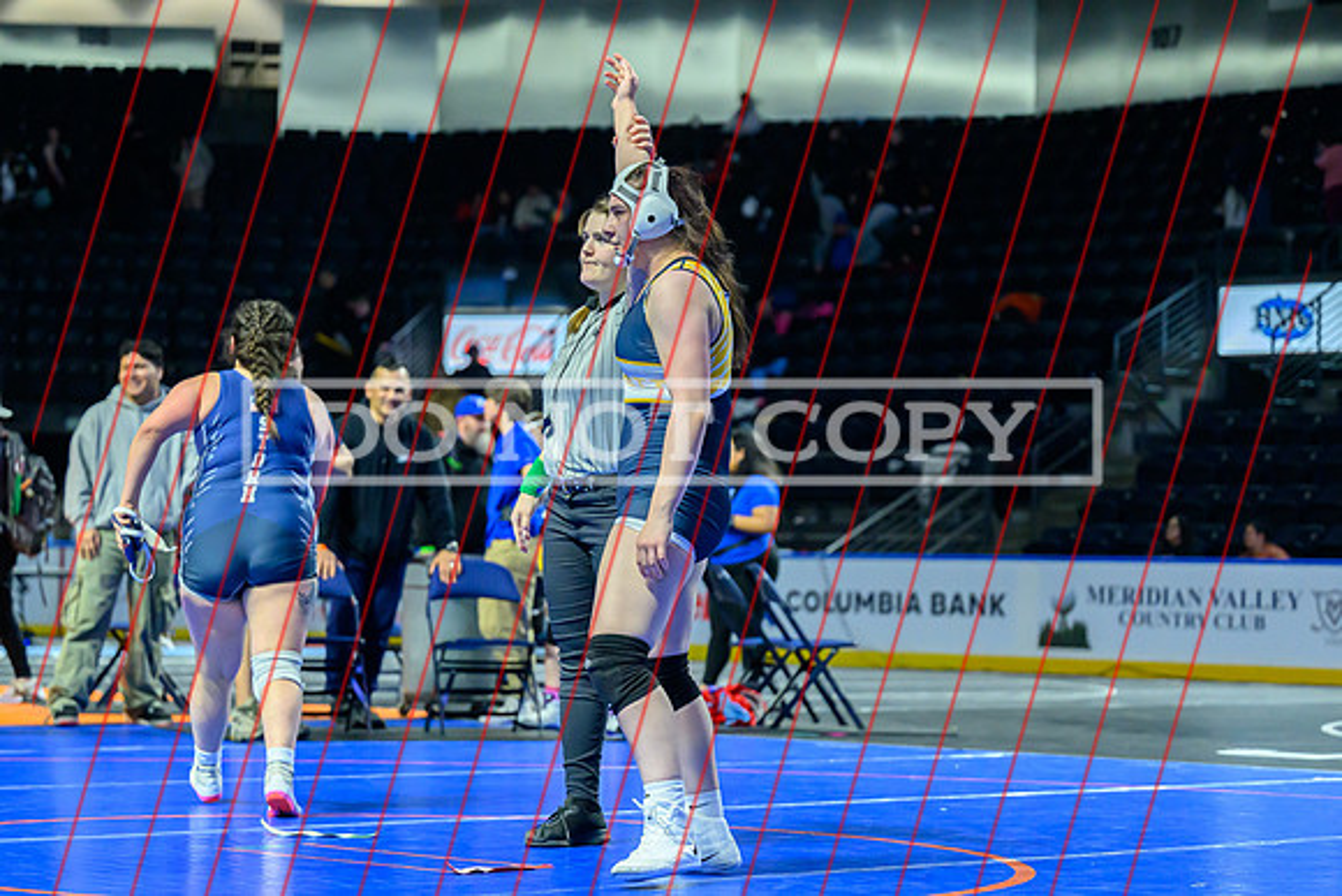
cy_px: 478
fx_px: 3540
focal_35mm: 95
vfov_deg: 14.4
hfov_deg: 21.5
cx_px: 609
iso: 4000
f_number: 2.8
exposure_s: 1/1000
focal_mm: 79
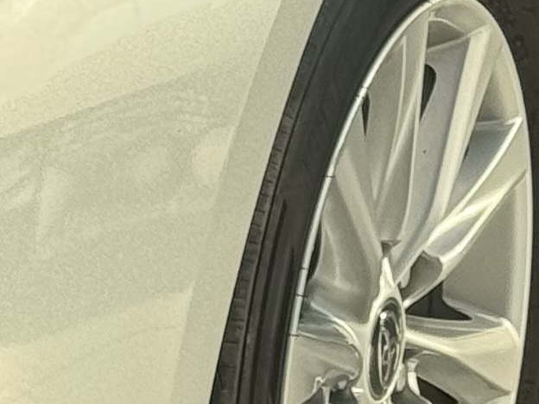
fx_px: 4827
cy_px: -66
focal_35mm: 310
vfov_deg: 4.8
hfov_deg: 6.0
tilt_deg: -10.4
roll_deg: -0.3
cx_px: -954
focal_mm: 6.76
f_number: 1.78
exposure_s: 1/646
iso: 80
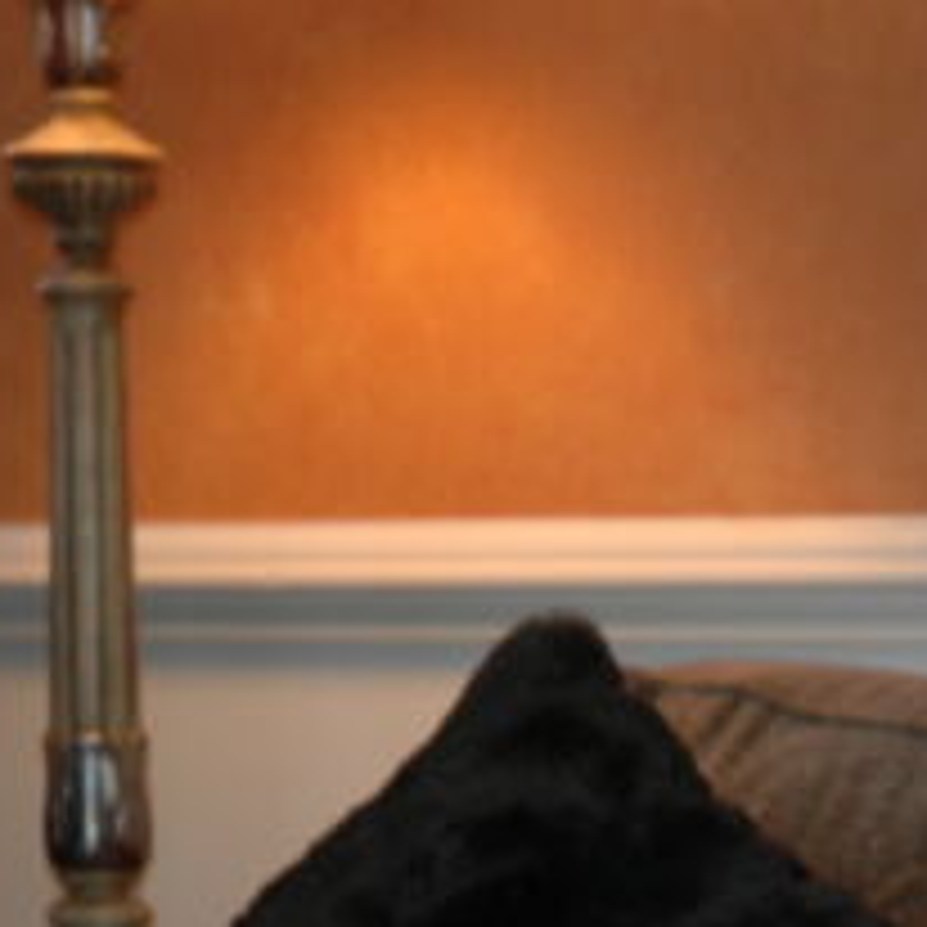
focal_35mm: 198
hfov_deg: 8.7
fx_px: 5999
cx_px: 1310
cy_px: 952
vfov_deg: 8.8
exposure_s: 1/60
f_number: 4.5
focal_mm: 50
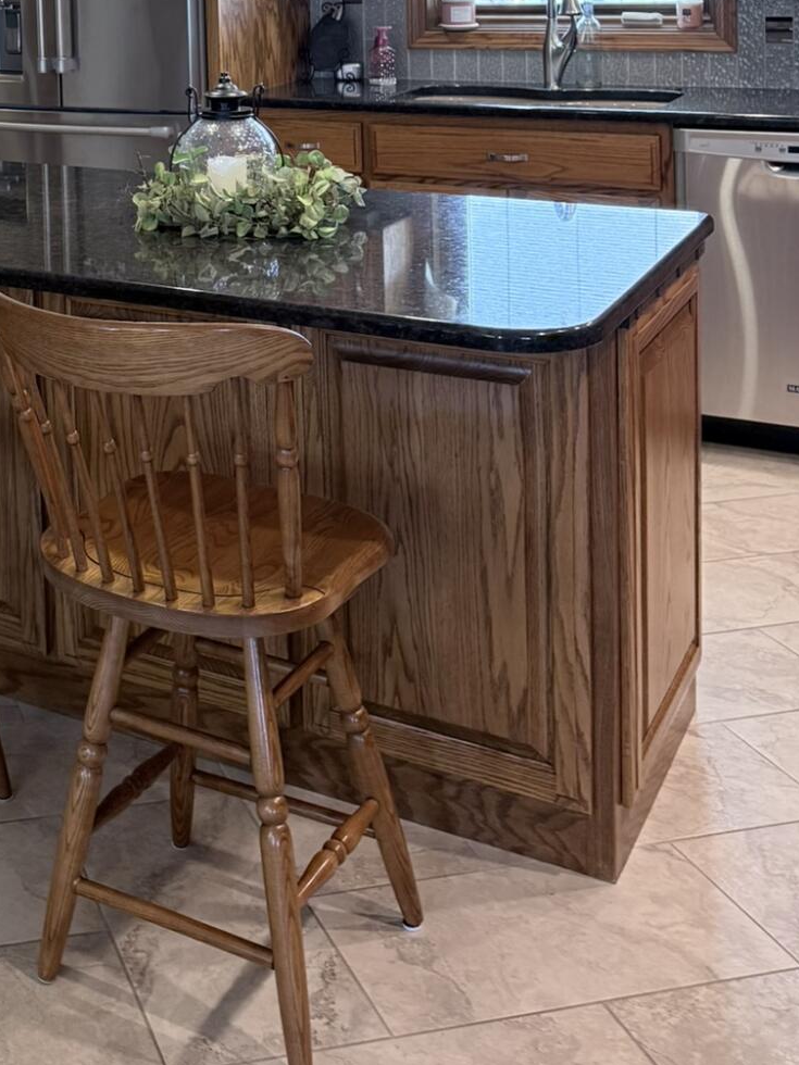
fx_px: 1508
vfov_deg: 35.5
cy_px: 18
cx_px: -8
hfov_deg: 27.9
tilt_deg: -1.1
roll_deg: +2.4
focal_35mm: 49
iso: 200
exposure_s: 1/122
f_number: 1.78
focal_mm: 6.76
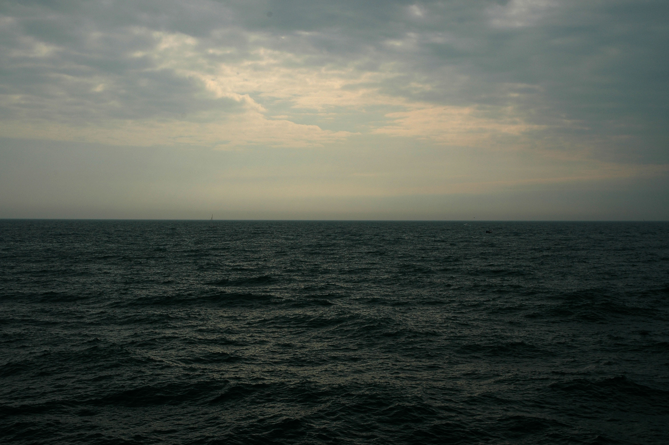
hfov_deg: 38.9
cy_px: 222
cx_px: 334
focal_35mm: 51
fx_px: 947
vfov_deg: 26.4
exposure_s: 1/400
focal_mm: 34
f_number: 10
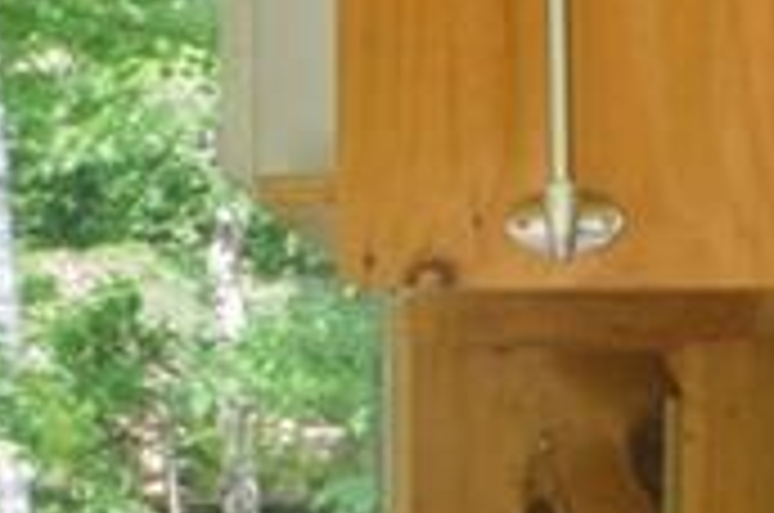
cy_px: 790
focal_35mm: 214
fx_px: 4592
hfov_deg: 9.6
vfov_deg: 6.3
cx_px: 648
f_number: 22
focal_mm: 24
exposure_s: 1.3
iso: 200
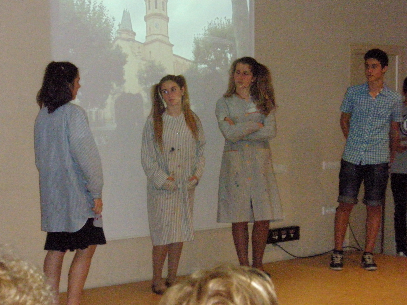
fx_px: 999
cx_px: 204
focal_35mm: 85
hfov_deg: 23.0
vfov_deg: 17.4
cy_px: 152
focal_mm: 15
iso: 800
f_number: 5.1
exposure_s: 1/80
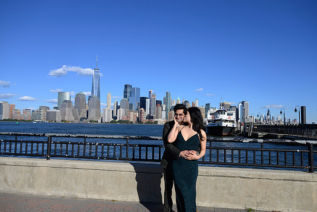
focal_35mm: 26
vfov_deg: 49.5
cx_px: 162
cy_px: 113
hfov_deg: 69.4
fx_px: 229
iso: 64
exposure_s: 1/500
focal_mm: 24
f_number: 5.6
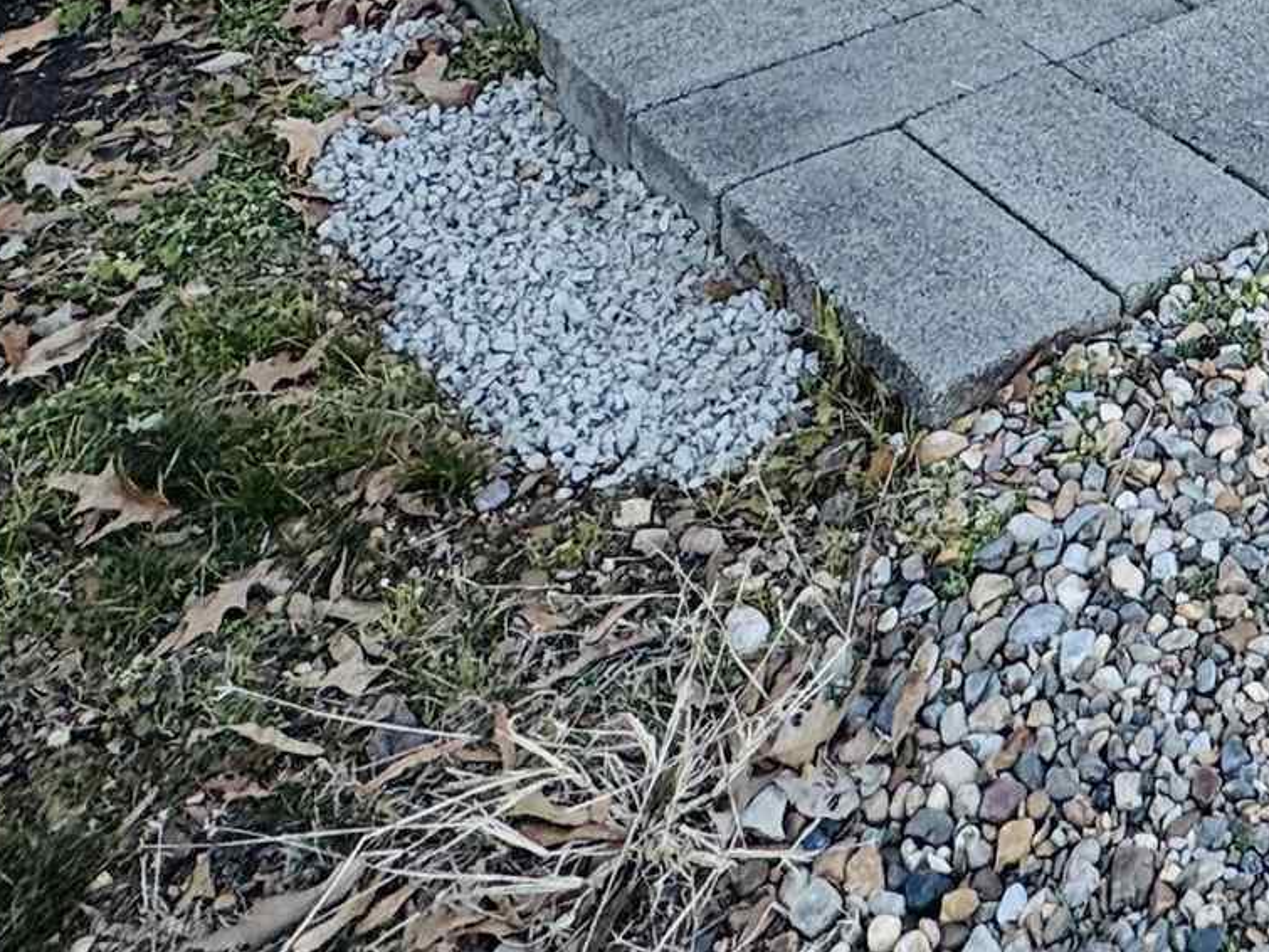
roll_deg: -1.0
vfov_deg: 18.4
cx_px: 1377
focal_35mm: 57
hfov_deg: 30.4
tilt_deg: -3.7
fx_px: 2089
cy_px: -875
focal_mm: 2.22
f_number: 2.2
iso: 40
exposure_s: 1/201
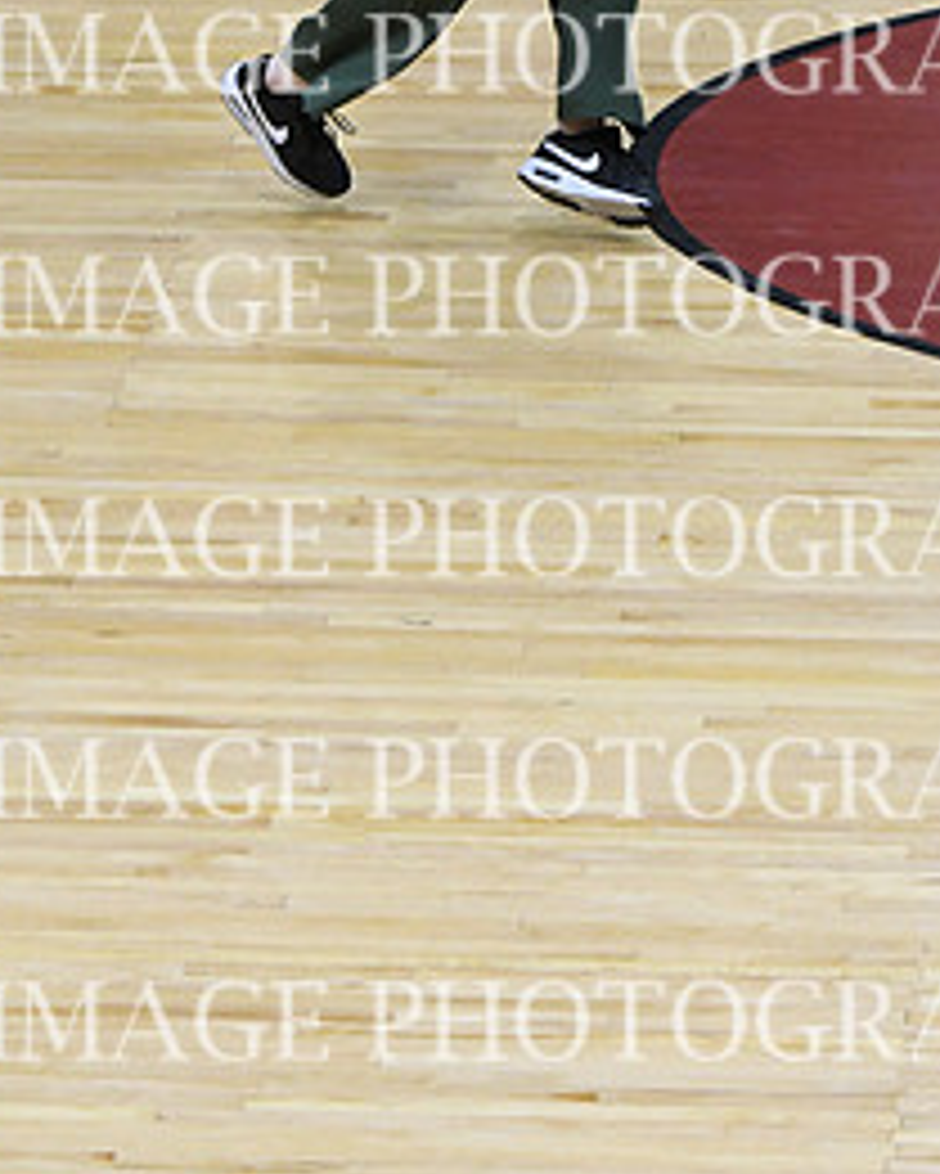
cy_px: -67
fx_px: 11956
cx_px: 335
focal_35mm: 344
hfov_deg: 4.5
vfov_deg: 5.6
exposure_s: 1/400
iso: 3200
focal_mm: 110
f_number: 3.2
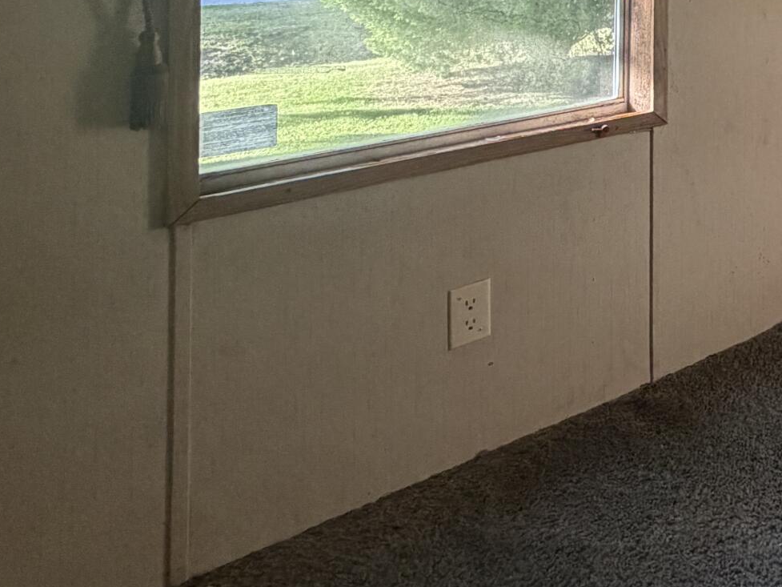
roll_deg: -0.9
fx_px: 972
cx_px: 1137
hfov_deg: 29.4
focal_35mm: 43
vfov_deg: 29.0
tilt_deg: +0.0
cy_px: -122
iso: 250
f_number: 2.2
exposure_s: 1/121
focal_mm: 2.22
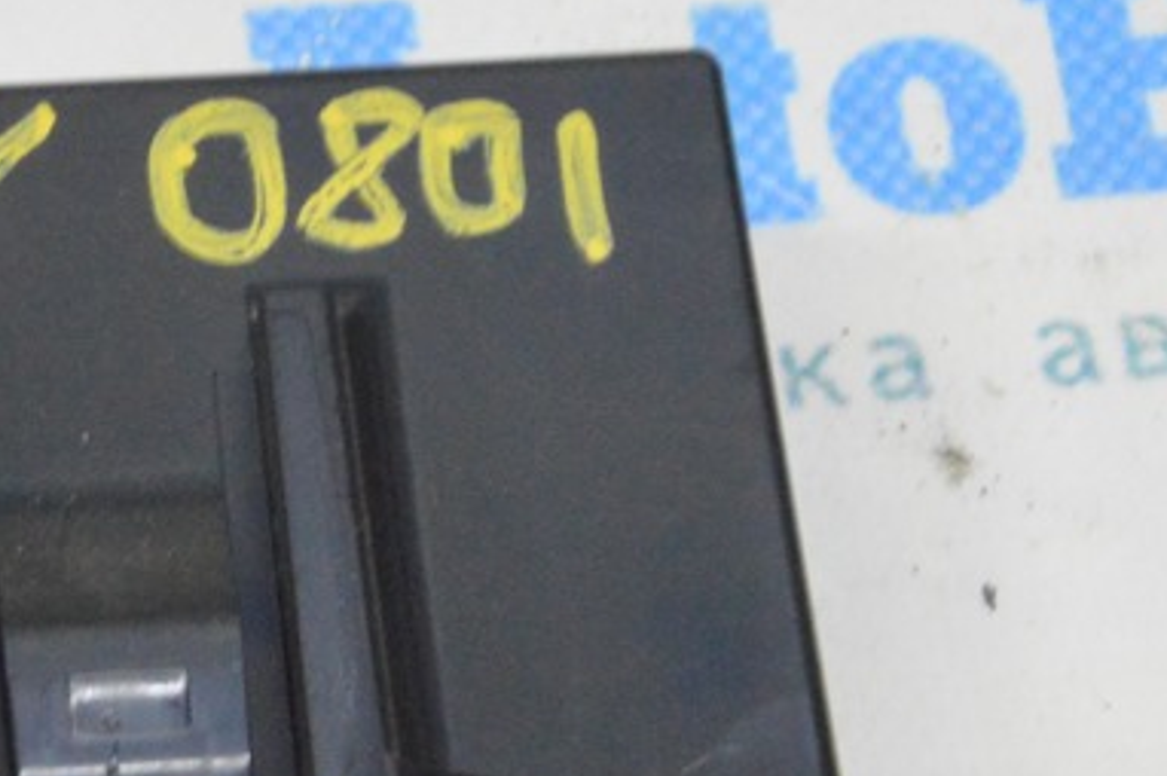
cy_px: 341
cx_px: 95
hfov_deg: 11.1
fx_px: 5992
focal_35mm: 185
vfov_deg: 7.4
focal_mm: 46
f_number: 20
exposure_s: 1/15
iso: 6400
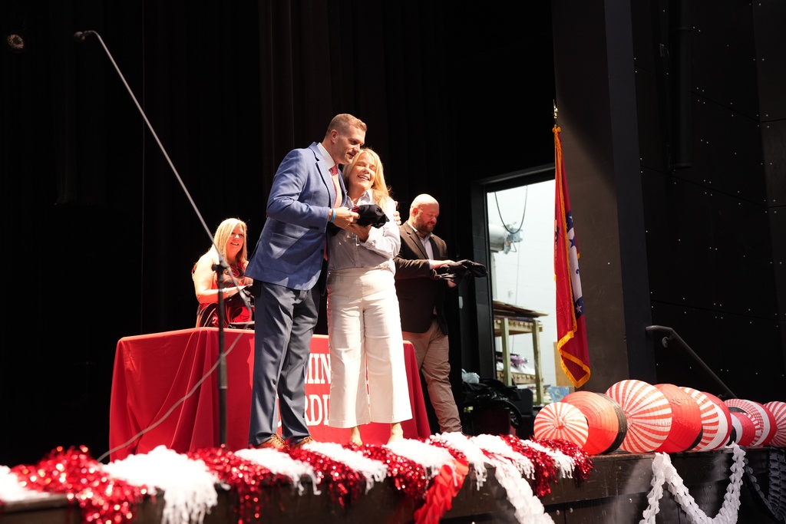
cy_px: 262
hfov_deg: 38.9
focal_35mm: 51
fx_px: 1114
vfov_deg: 26.5
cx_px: 393
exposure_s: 1/60
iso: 2000
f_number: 3.5
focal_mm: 51
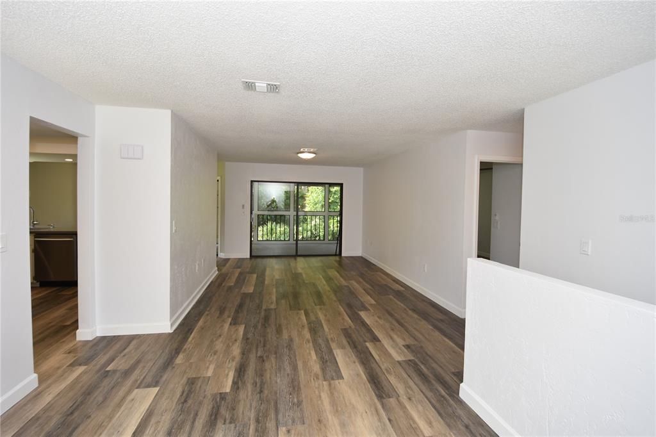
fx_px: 273
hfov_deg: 100.4
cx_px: 328
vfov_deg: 77.3
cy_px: 218
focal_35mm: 15
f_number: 4
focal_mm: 10
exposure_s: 1/60
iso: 200
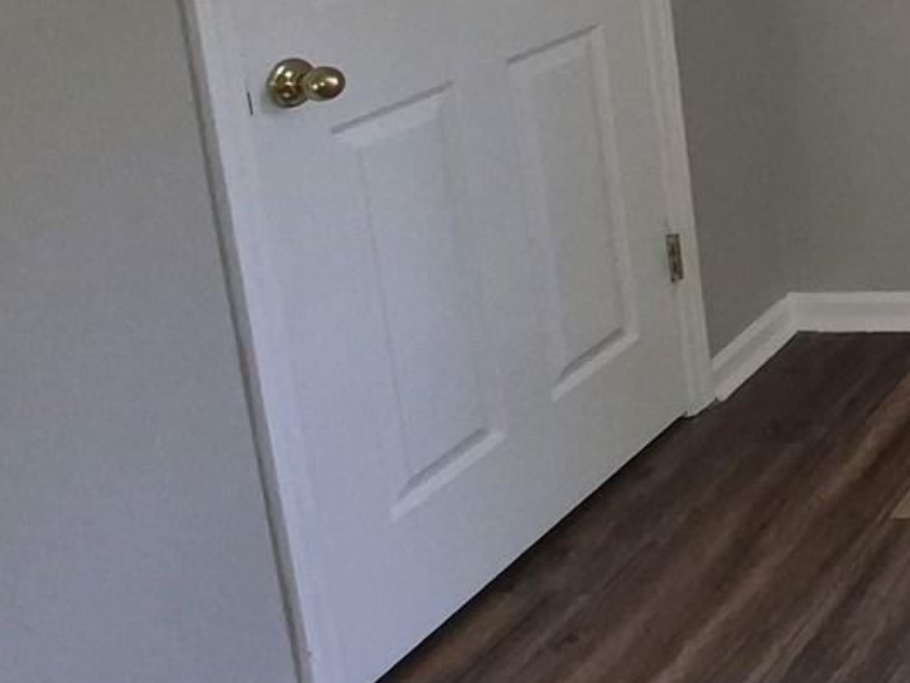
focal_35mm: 50
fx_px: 1314
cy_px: -146
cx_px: 1550
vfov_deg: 25.9
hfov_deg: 23.7
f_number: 2.2
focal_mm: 1.74
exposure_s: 1/50
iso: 100
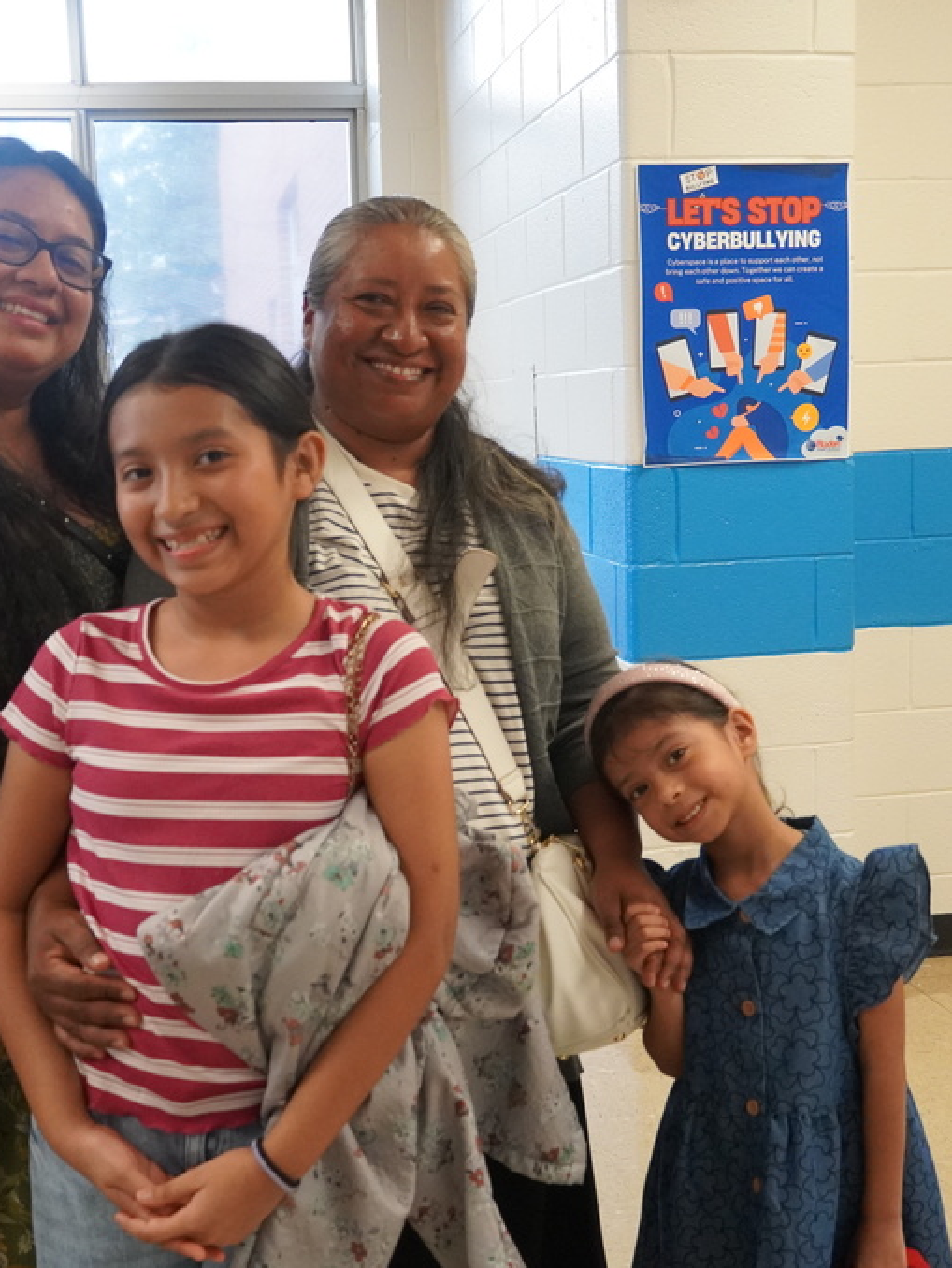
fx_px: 1676
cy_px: 637
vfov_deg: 41.5
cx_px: 453
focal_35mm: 46
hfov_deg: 31.7
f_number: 4
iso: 2500
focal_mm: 21
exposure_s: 1/160
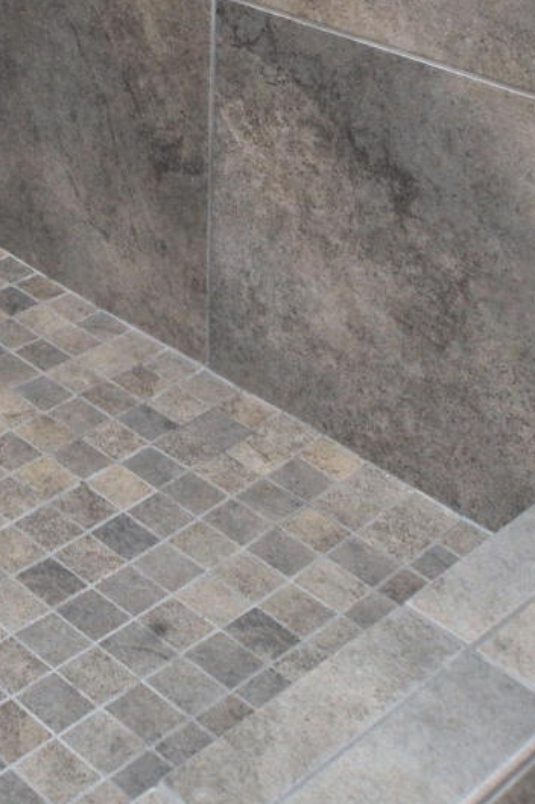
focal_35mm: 68
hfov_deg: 17.1
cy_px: -527
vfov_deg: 22.1
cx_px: -366
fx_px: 1518
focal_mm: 18
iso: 640
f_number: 10
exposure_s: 1/40
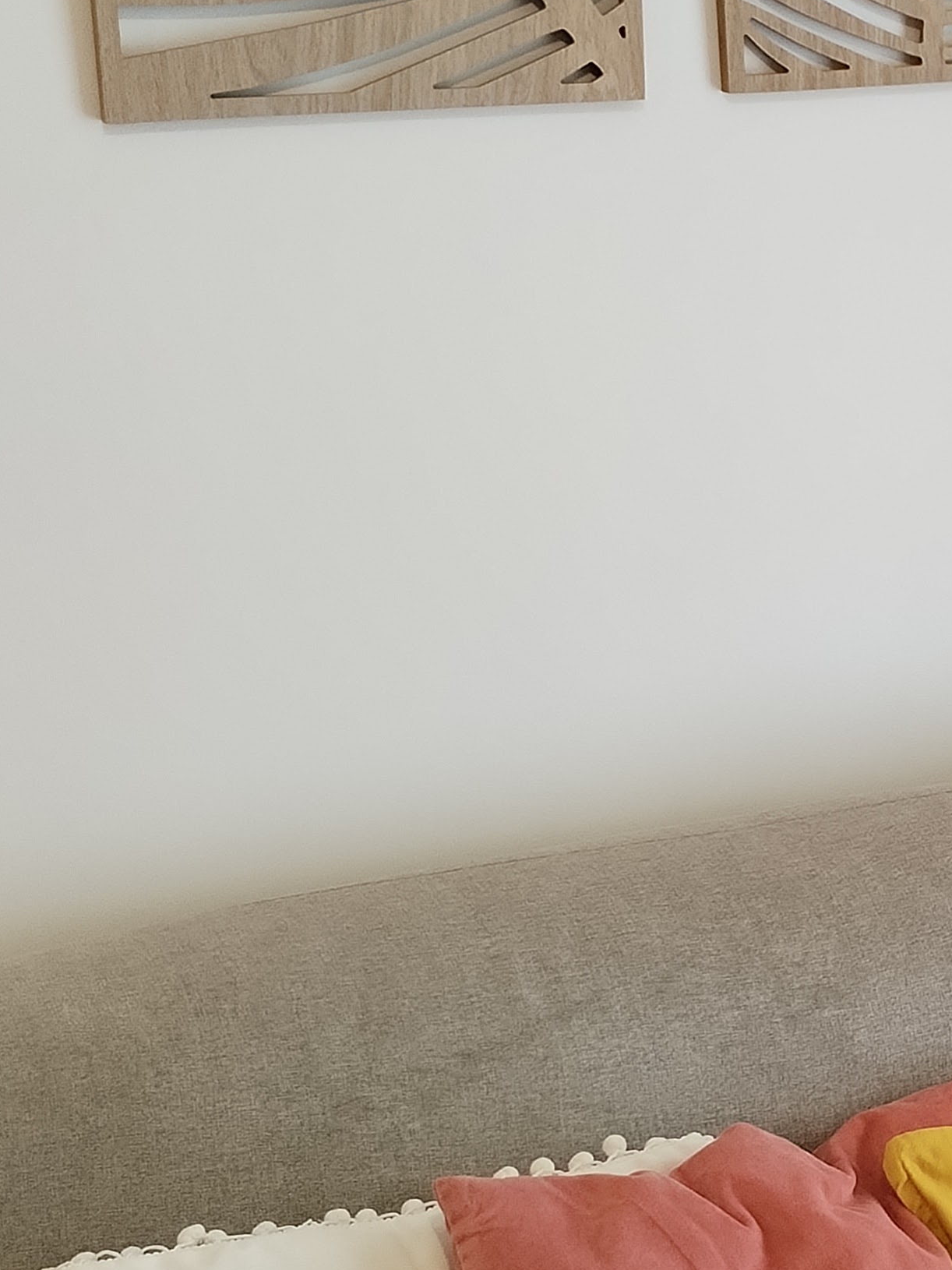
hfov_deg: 17.1
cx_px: 1166
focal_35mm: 82
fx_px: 3008
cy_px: 494
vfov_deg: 23.8
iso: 483
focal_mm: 4.75
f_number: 1.8
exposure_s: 1/50
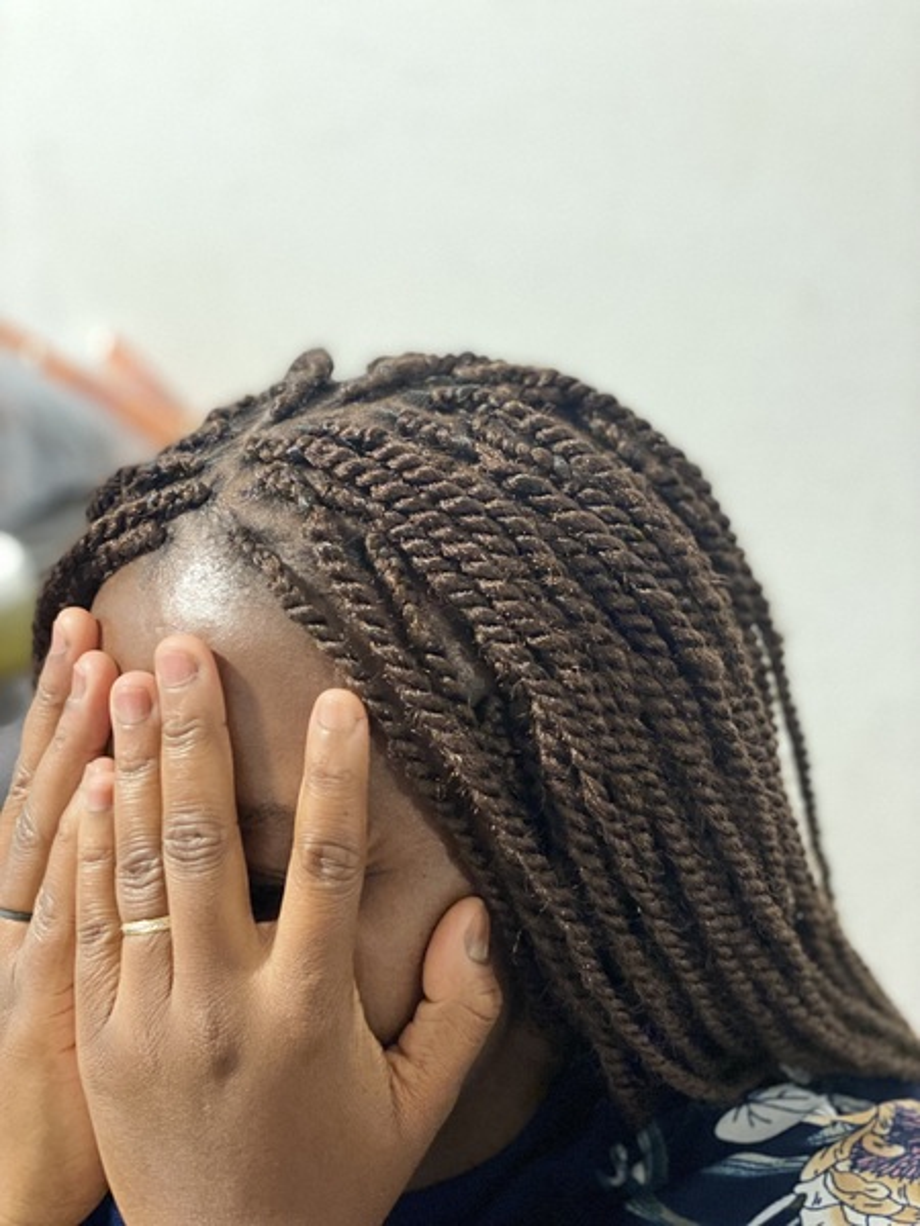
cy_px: 613
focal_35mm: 52
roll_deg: +1.3
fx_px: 1843
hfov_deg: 28.0
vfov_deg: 36.8
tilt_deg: -22.8
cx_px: 460
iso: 1250
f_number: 2
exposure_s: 1/14
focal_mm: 6
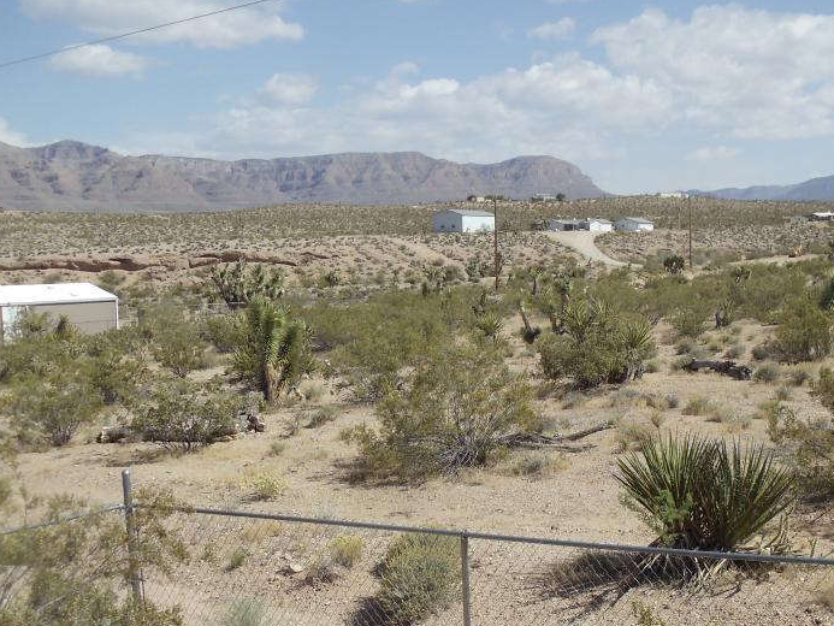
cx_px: 562
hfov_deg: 29.6
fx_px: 1566
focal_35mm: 65
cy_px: 401
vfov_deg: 22.5
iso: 100
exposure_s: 1/400
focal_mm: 6
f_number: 7.1
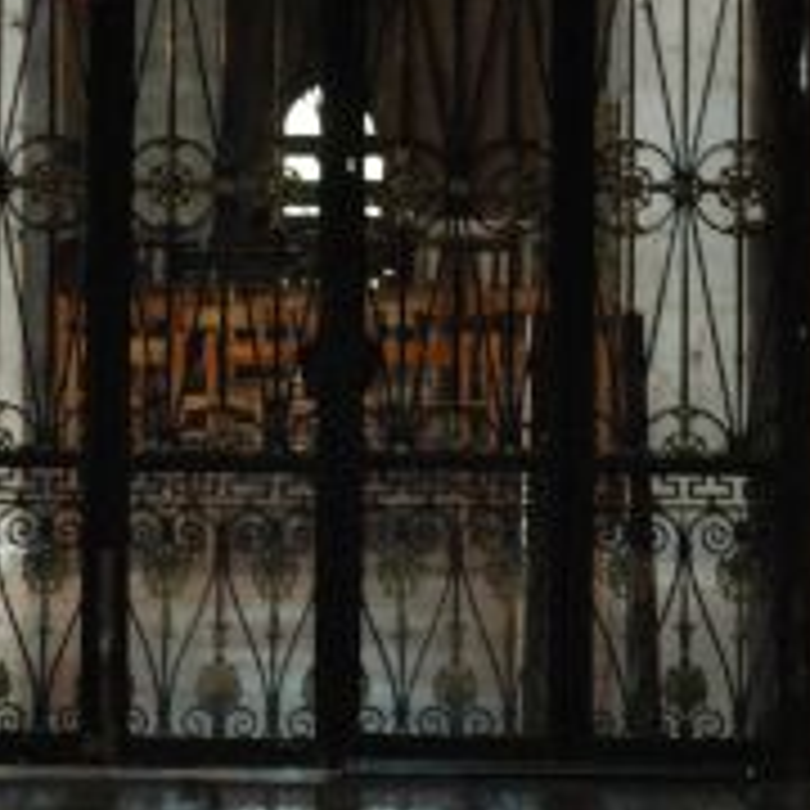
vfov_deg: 7.9
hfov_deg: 7.9
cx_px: 304
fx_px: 5854
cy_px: -45
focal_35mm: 221
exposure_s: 1/25
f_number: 7.1
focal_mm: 65
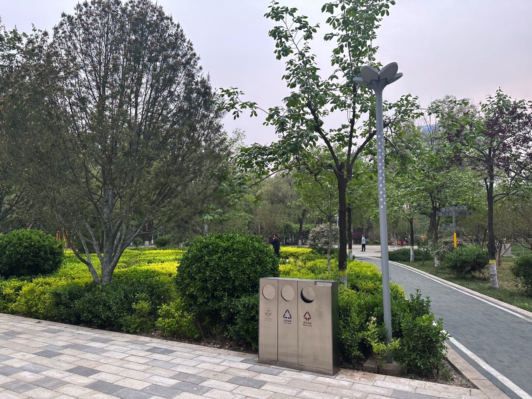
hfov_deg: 71.6
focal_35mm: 24
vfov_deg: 56.8
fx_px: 369
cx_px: 266
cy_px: 200
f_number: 1.78
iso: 80
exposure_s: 1/269
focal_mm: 6.86
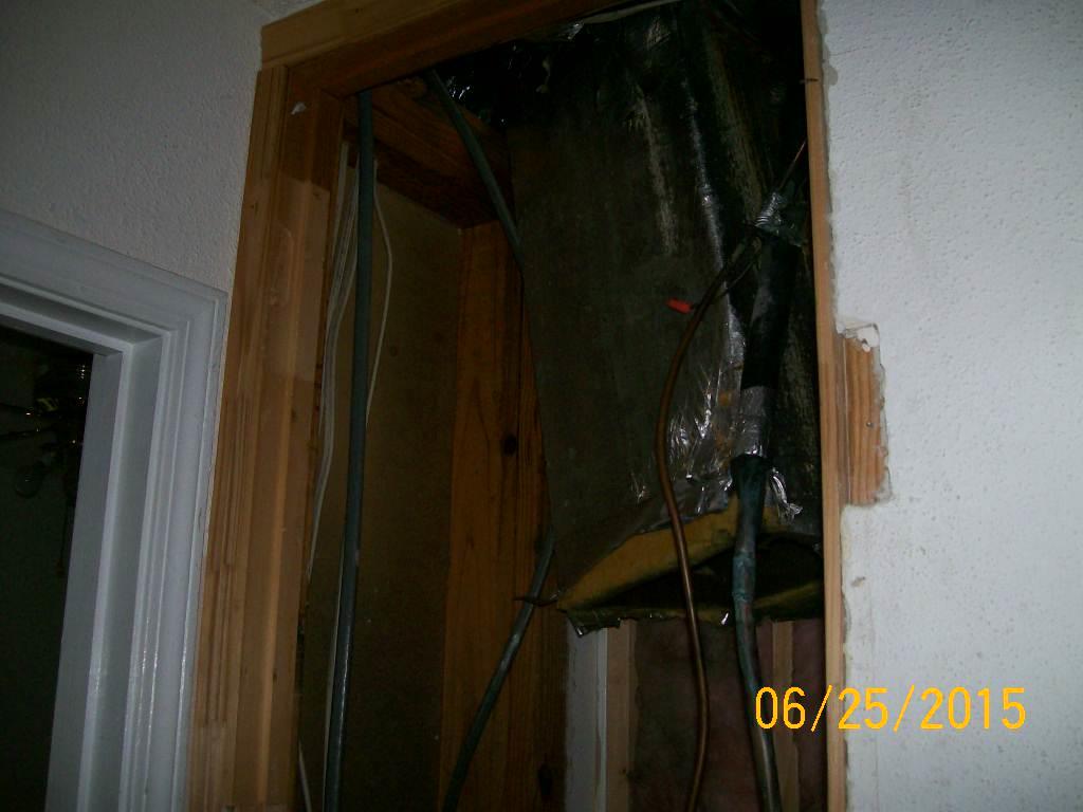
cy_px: 406
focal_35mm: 36
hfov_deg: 51.4
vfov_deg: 39.7
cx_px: 542
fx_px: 1126
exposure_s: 1/64
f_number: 2.7
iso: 140
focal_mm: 6
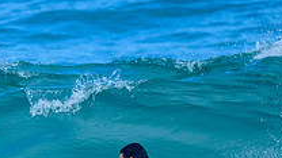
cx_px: 95
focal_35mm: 3204
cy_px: 149
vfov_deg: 0.4
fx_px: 23958
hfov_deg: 0.7
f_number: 6.3
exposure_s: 1/3200
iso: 800
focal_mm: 800
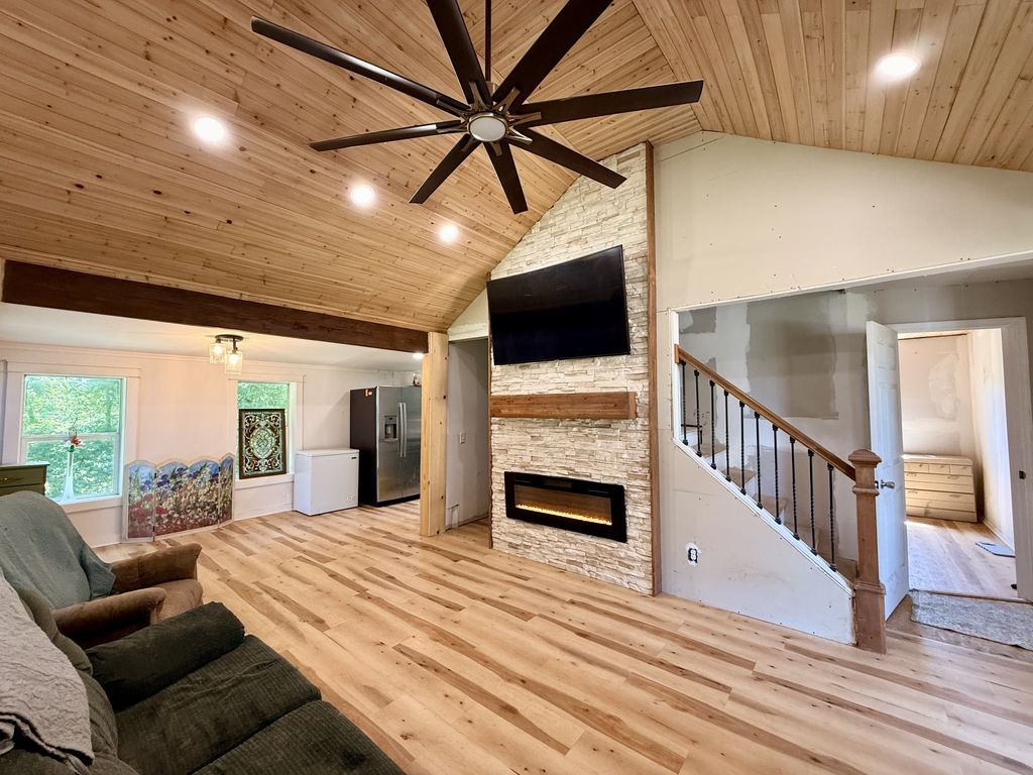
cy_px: 388
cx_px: 516
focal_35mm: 14
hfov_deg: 102.1
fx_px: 418
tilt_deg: +3.1
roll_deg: +0.2
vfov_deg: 85.7
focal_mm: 2.22
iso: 200
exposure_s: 1/60
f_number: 2.2
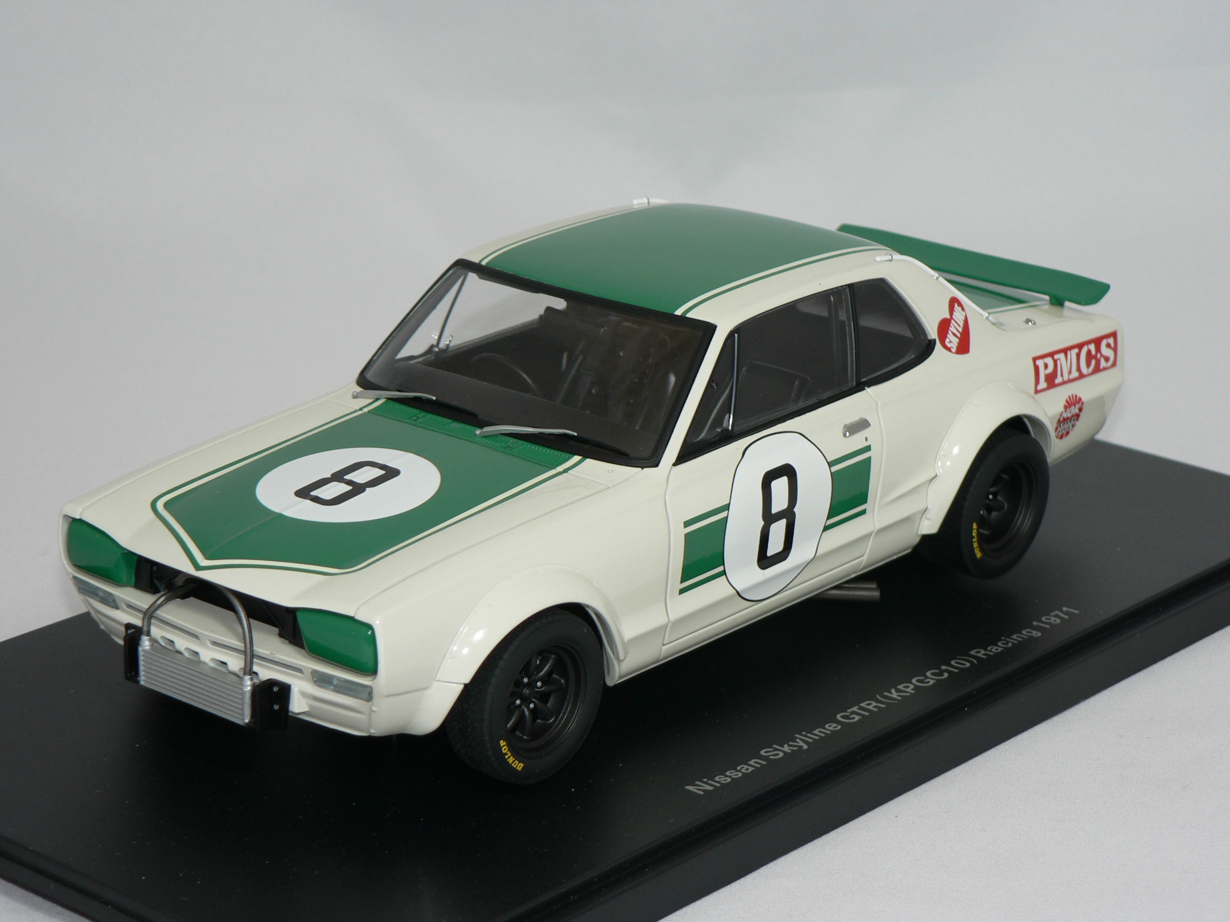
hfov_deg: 21.1
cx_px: 615
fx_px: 3305
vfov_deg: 15.9
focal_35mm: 93
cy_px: 461
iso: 80
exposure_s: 1/60
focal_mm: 15.5
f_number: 3.2
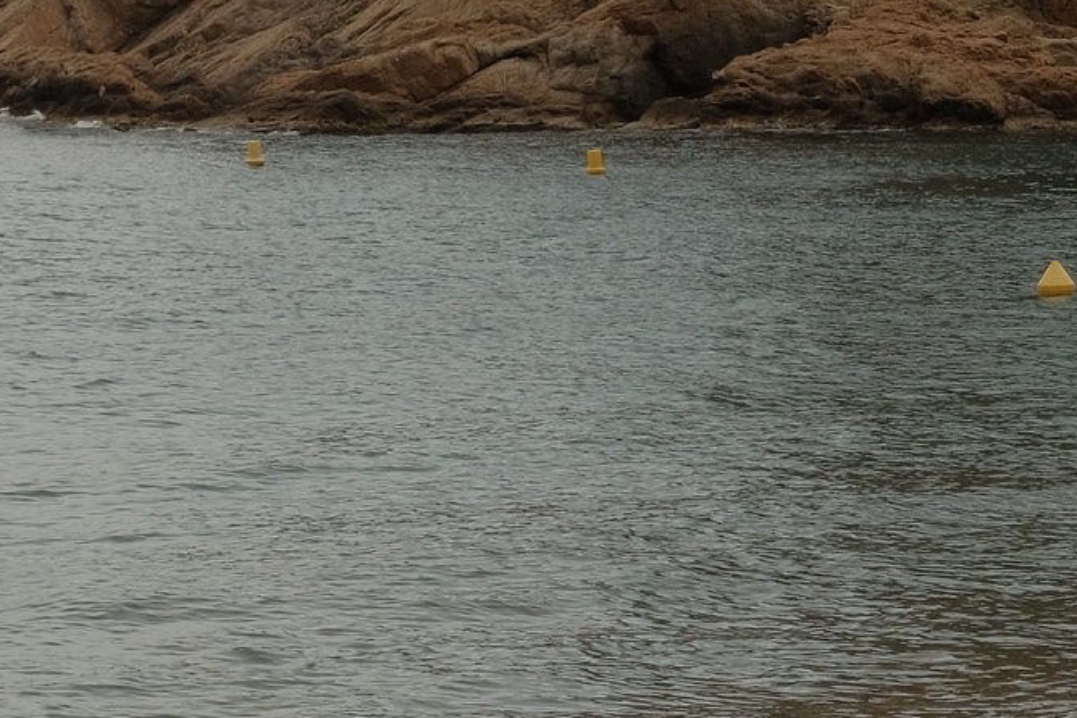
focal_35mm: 106
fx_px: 3172
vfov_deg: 12.6
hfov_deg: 19.2
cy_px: -194
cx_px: 780
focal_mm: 22.9
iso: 320
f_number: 6.4
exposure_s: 1/1000
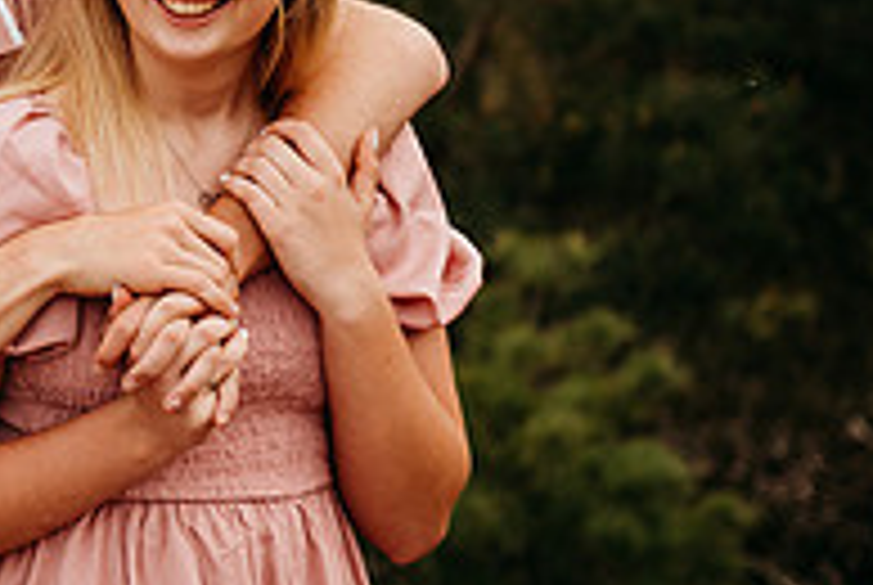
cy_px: 60
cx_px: -248
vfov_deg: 5.8
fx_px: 5732
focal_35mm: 236
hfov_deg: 8.6
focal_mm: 70
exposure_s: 1/1000
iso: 320
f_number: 2.8
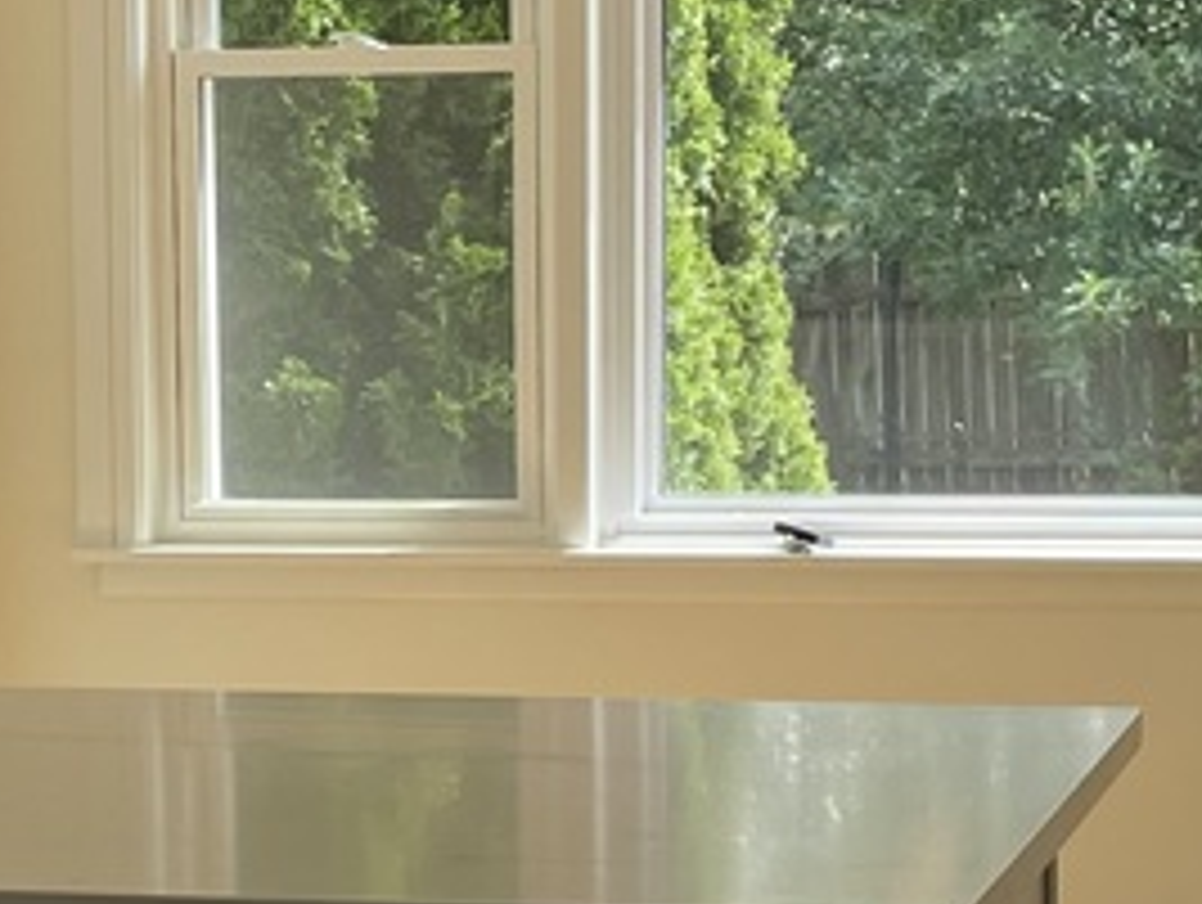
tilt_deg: -7.5
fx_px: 4868
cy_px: 733
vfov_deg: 10.6
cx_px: 216
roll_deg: +1.4
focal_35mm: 140
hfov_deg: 14.0
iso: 32
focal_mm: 4.2
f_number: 1.6
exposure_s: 1/403
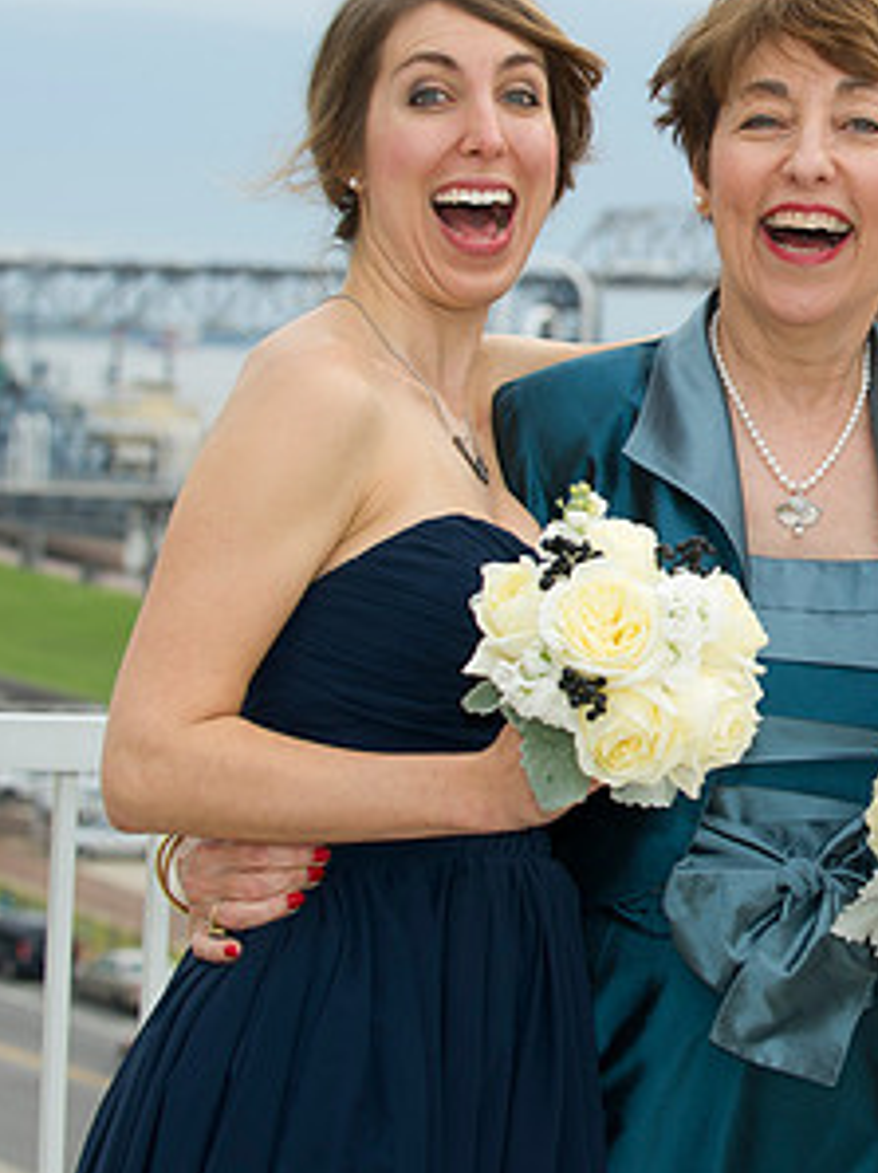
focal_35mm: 131
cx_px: 937
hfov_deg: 11.2
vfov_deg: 15.0
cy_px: 421
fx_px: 4437
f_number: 4.5
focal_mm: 70
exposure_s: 1/200
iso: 200
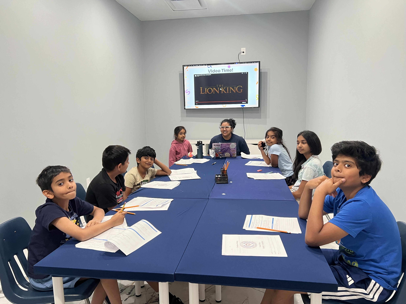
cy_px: 152
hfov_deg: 67.3
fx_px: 305
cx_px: 203
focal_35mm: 26
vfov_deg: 53.1
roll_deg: +1.0
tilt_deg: -8.2
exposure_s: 1/60
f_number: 1.5
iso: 125
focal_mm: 5.7
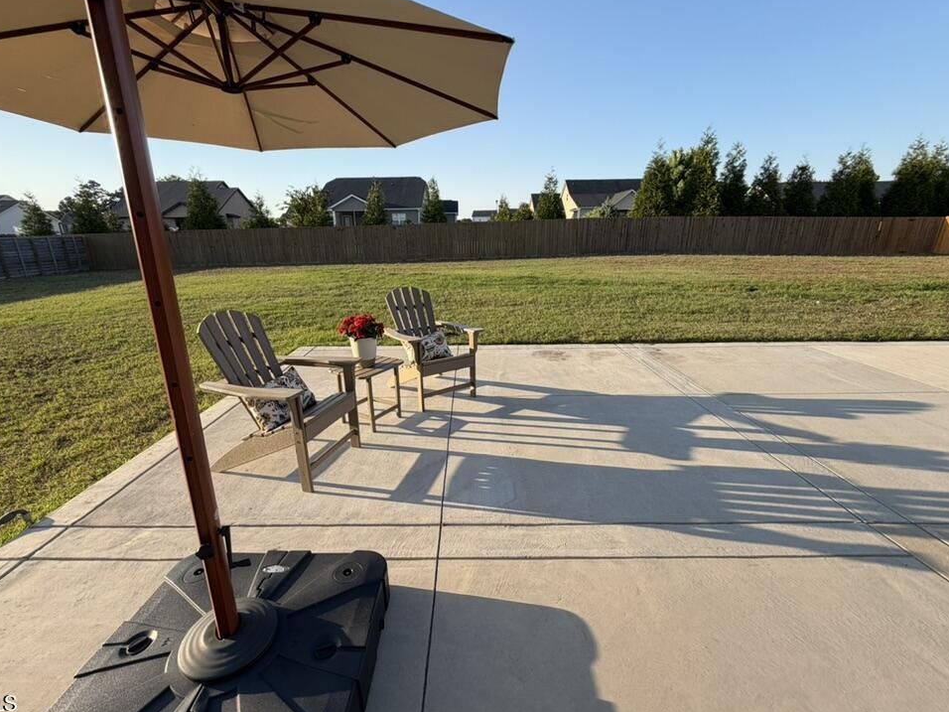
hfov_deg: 98.2
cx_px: 463
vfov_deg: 81.7
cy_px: 356
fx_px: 411
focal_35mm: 15
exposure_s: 1/625
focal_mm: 2.22
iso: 40
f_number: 2.2
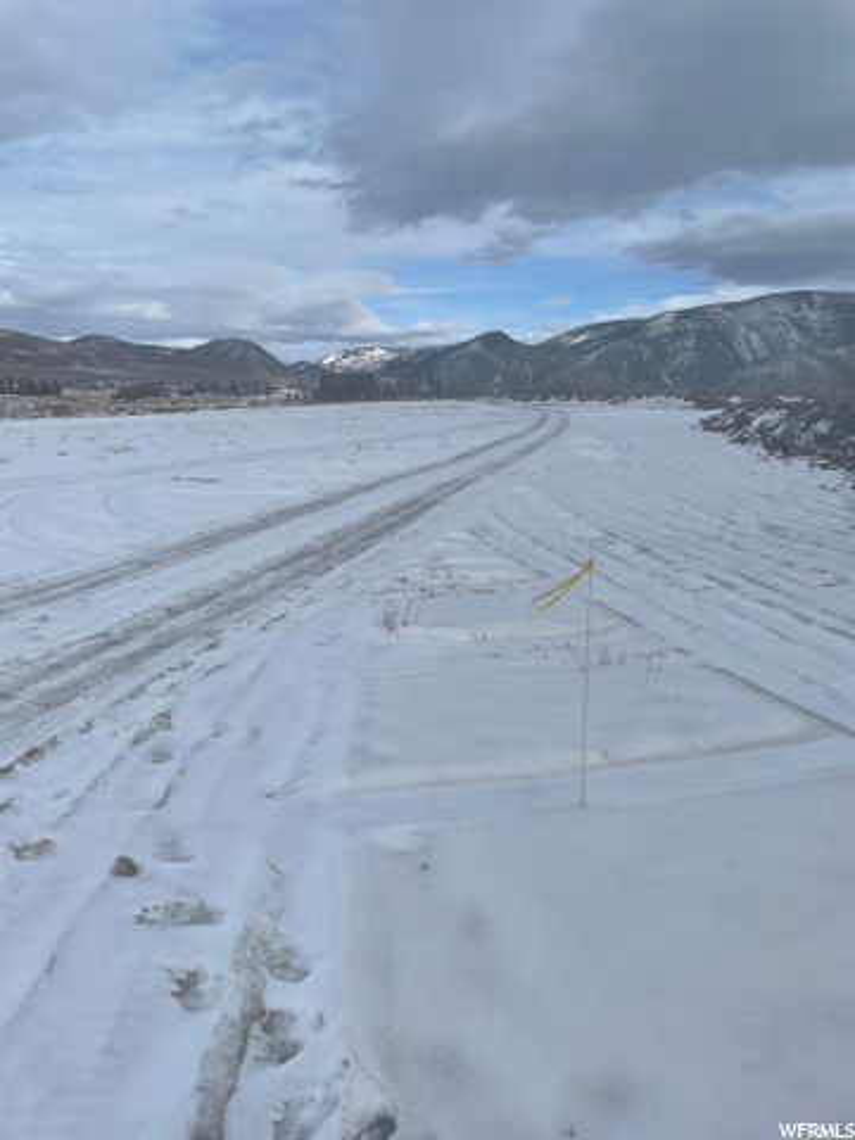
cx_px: 428
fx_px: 856
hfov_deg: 53.1
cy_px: 570
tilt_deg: -9.0
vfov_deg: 67.3
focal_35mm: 26
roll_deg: -0.9
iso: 32
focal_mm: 4.2
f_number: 1.6
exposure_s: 1/4464
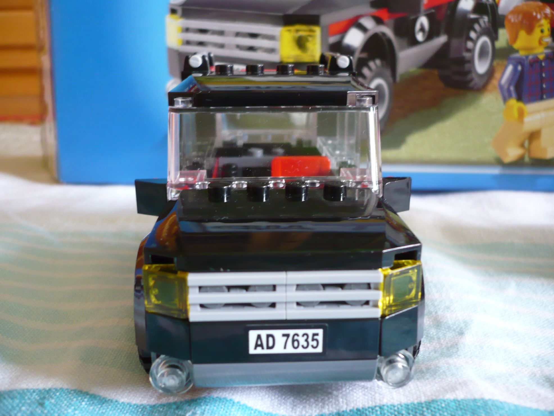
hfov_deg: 52.6
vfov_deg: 40.7
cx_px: 277
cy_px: 208
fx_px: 560
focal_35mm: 35
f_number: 2.8
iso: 200
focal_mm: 5.8
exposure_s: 1/25
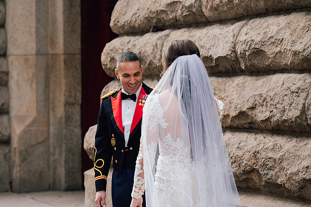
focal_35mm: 115
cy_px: 104
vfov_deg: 11.9
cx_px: 156
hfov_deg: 17.8
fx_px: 993
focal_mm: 115
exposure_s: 1/320
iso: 400
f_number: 4
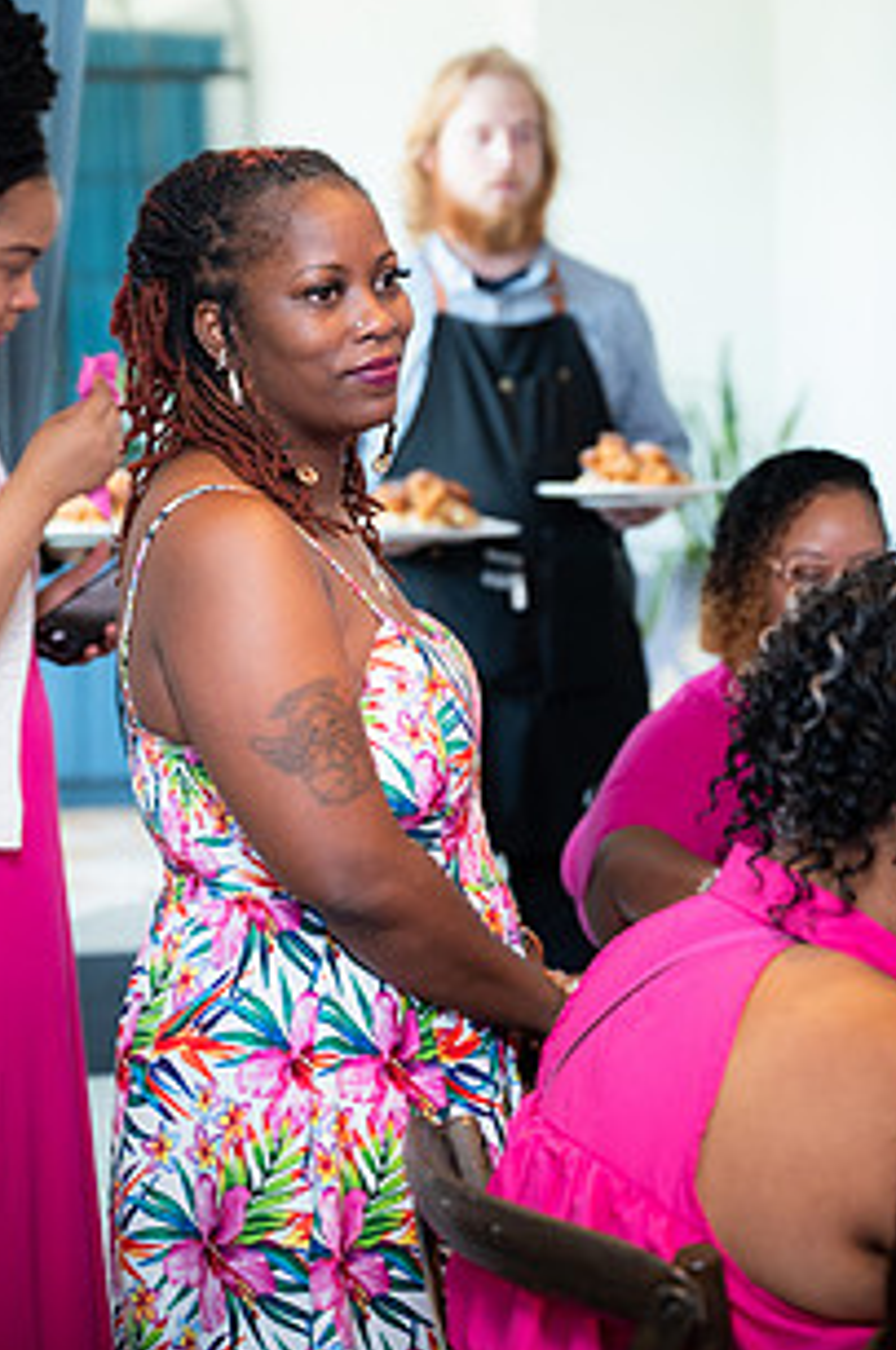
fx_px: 3858
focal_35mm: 103
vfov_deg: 19.7
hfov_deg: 13.2
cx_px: 280
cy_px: 371
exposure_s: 1/200
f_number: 2.8
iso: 1000
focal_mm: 70
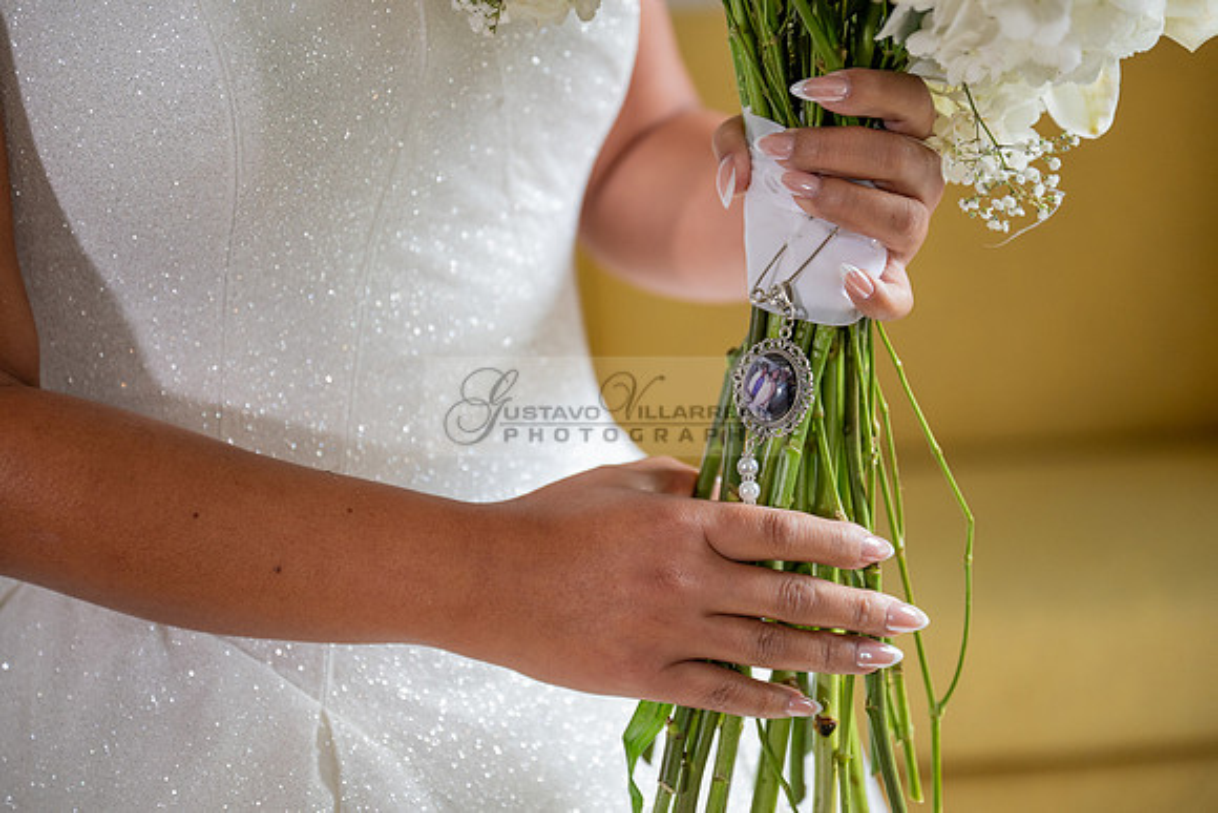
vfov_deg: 19.5
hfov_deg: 28.8
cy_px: 406
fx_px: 2369
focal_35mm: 70
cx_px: 609
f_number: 2.8
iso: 800
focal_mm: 70
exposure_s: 1/250
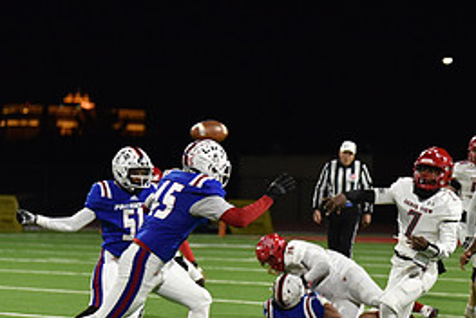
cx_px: 407
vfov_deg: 5.1
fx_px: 3561
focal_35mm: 269
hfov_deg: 7.6
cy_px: 191
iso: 2800
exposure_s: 1/640
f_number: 2.8
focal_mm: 122
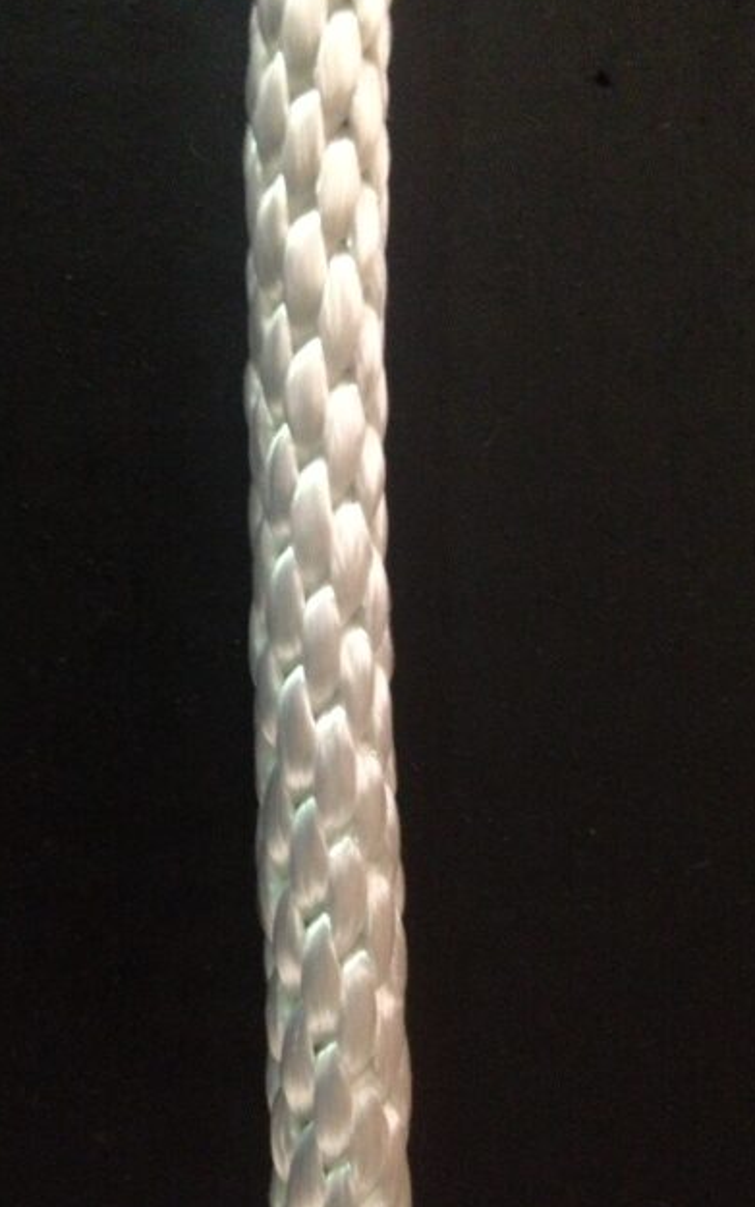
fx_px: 1250
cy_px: 608
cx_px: 365
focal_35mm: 38
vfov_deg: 51.5
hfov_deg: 33.6
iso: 800
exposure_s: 1/15
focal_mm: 4.28
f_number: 2.4
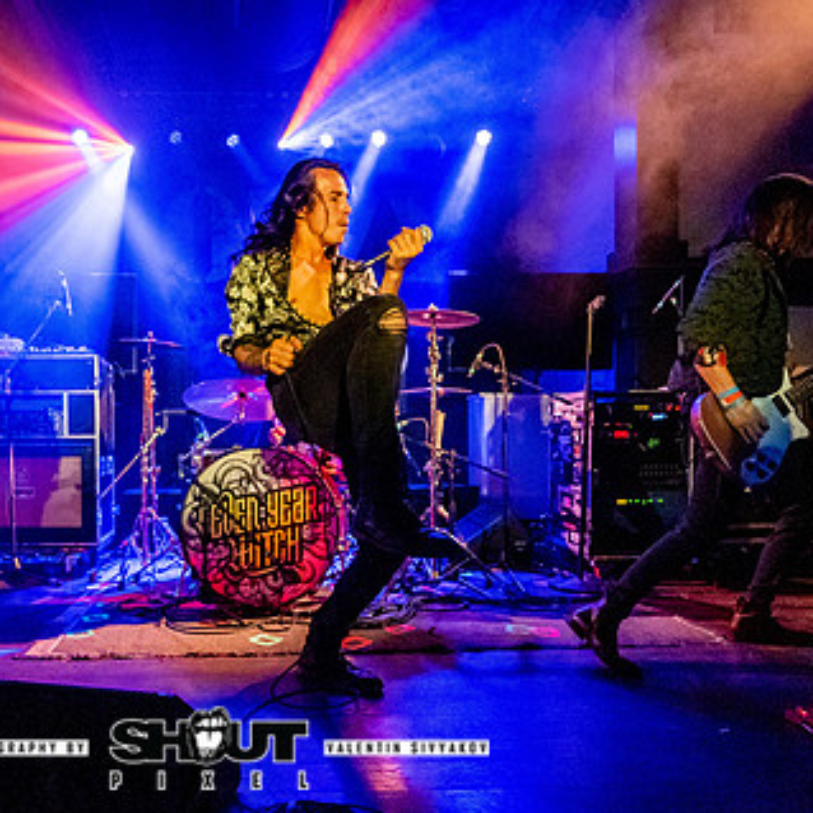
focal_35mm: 24
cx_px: 277
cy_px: 458
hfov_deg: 63.5
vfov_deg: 64.8
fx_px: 638
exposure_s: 1/200
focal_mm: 14
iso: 4000
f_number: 2.8
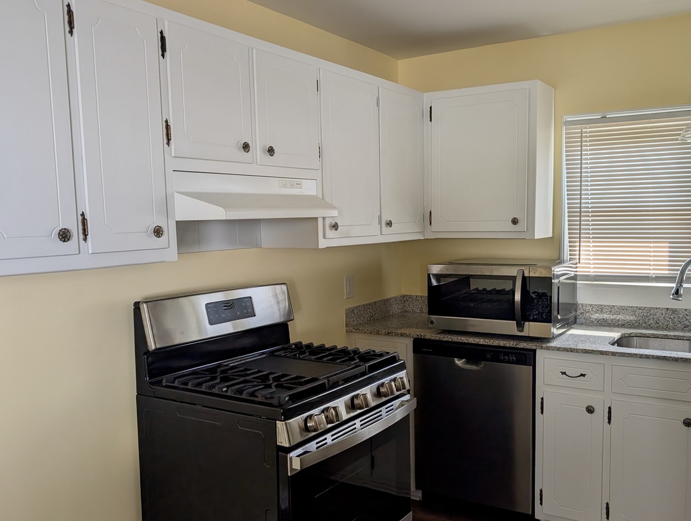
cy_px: 293
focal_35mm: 32
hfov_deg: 56.6
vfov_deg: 44.2
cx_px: 377
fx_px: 640
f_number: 1.68
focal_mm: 6.9
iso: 22
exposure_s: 1/50.9
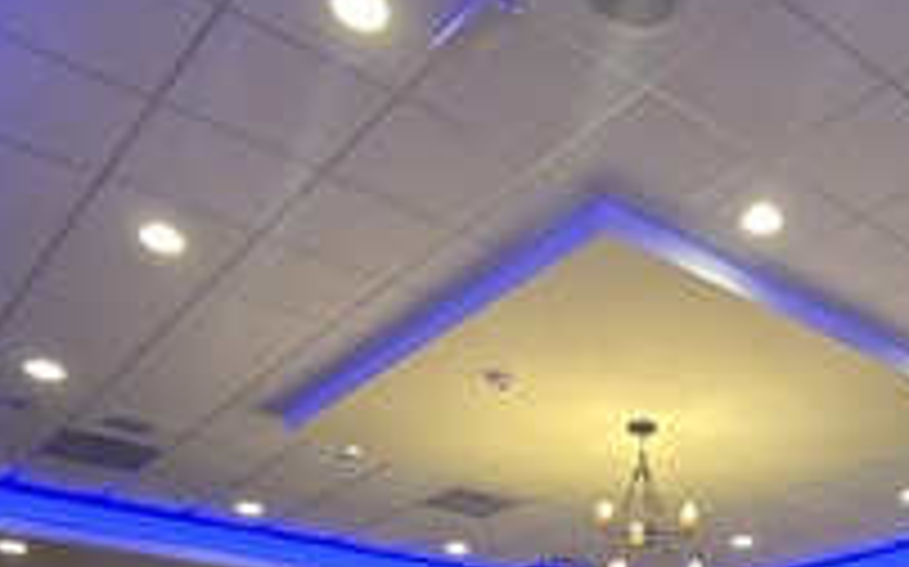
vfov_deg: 25.1
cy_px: 810
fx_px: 1015
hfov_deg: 45.7
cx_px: 734
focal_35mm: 41
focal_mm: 2.2
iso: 125
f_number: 2.2
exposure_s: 1/60
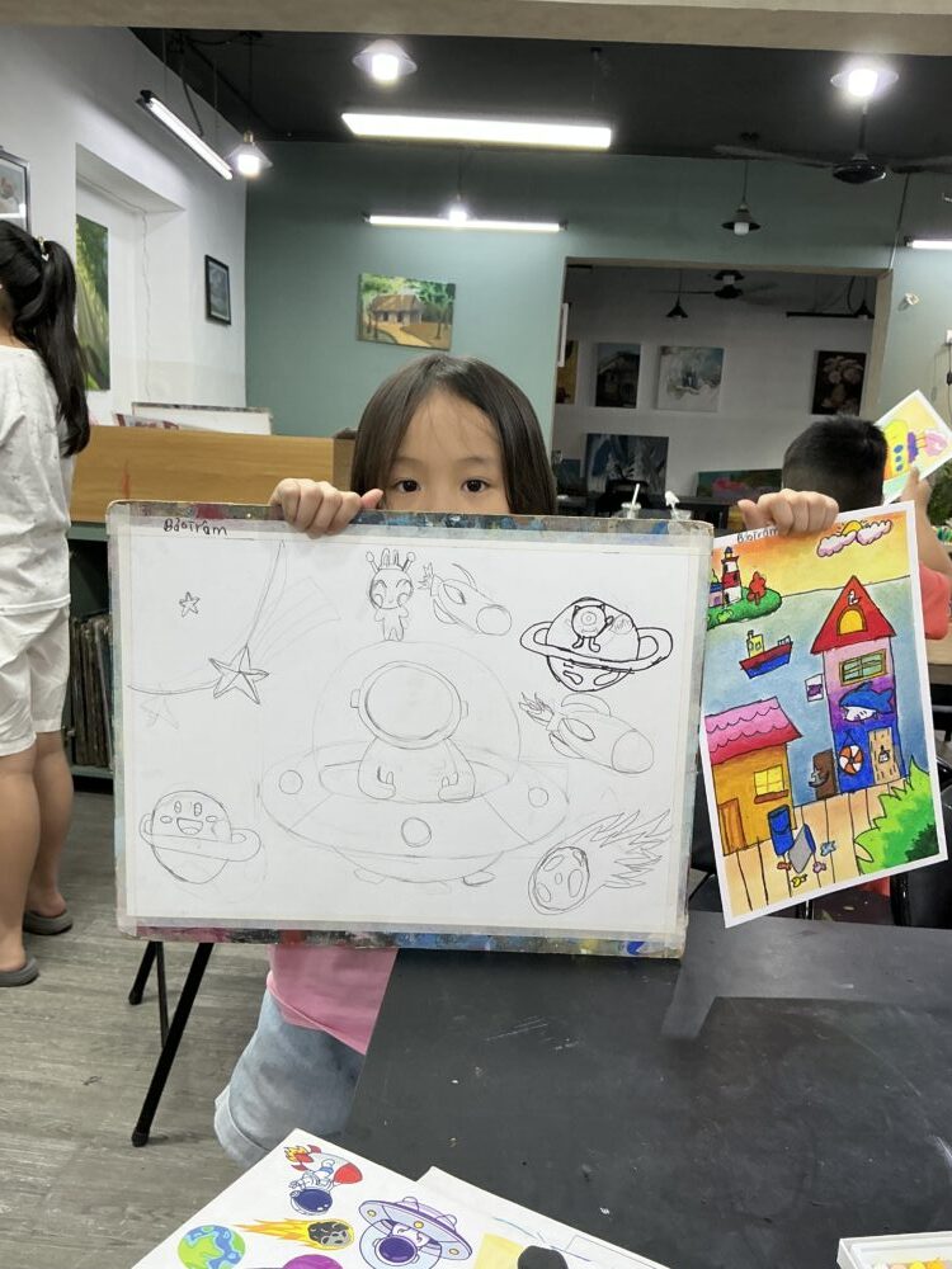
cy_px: 634
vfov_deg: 63.4
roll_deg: -2.7
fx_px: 1027
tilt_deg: -9.9
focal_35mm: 28
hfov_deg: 49.7
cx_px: 476
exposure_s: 1/100
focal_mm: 3
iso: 50
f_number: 1.8
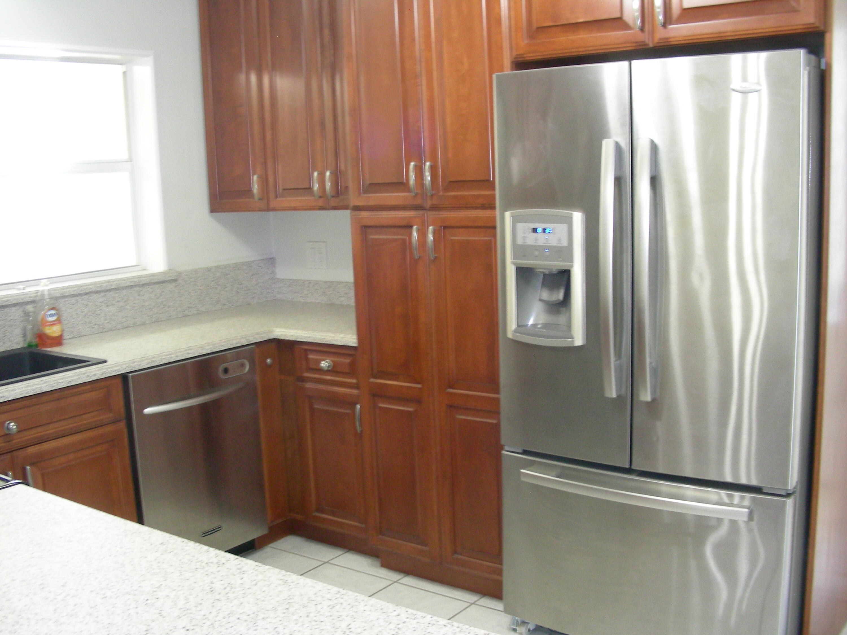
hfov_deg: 49.0
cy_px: 318
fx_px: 930
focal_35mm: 38
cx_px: 424
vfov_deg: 37.7
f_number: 3.5
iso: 200
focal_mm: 6.3
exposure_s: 1/10.8
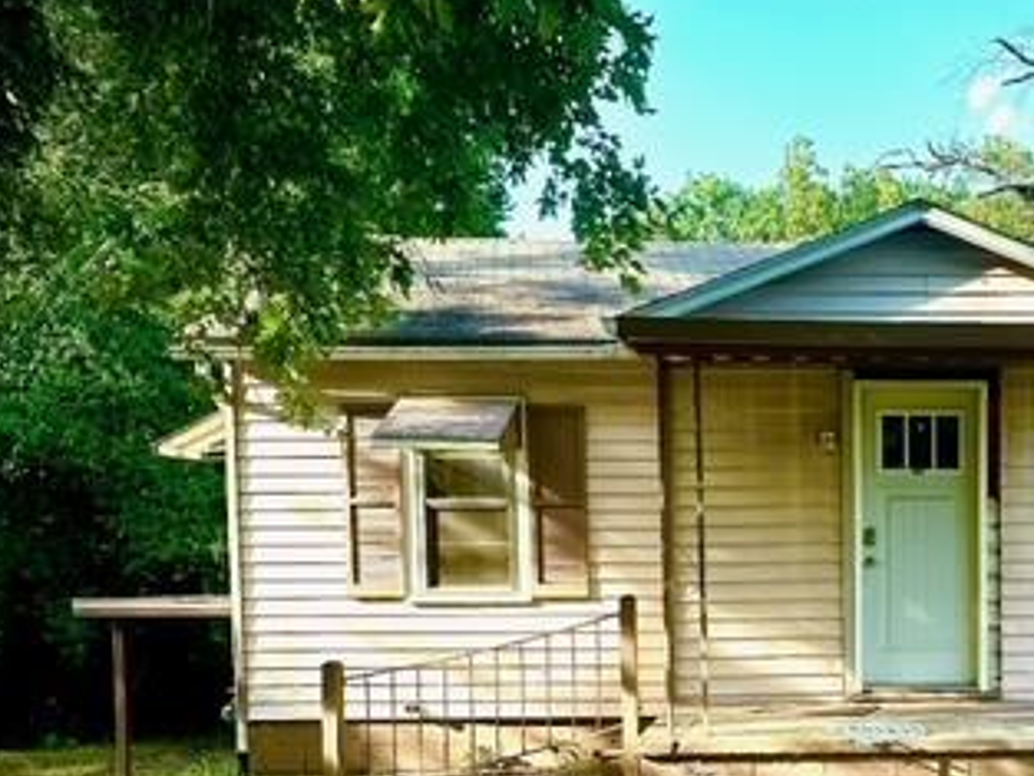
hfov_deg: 36.5
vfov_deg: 28.9
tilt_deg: -4.1
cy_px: 644
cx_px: 928
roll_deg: +0.3
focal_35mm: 49
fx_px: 1464
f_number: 1.78
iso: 80
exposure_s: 1/718
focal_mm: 6.86
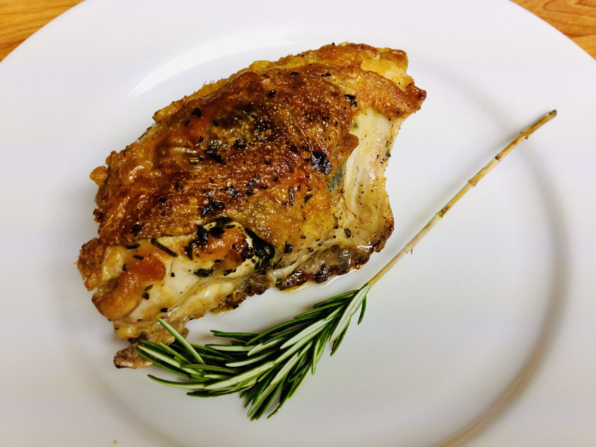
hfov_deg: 52.6
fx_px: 603
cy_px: 224
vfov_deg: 40.7
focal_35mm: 35
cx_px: 298
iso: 50
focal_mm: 4.28
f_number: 2.4
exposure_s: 1/37
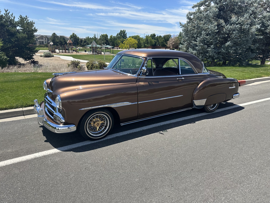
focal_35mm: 24
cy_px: 102
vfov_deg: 56.8
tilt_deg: -16.0
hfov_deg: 71.6
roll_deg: -0.4
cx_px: 135
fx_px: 187
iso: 80
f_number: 1.78
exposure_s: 1/3472
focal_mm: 6.86
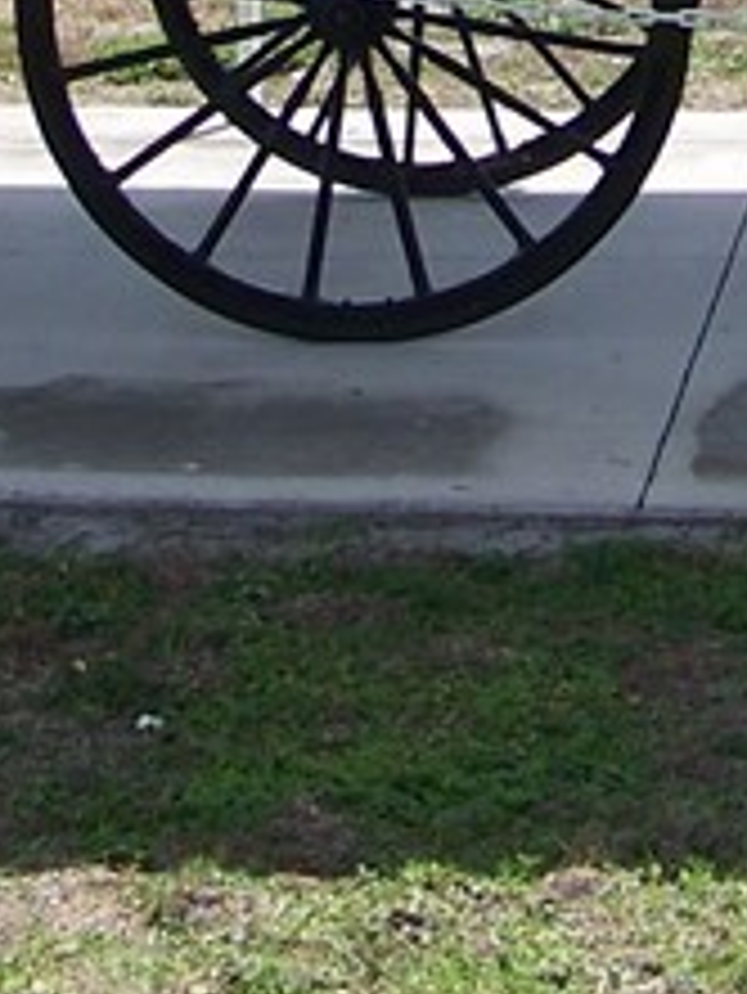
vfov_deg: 11.5
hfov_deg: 8.9
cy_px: -351
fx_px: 4800
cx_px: 549
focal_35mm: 167
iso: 64
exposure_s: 1/800
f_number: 2.8
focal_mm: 5.85
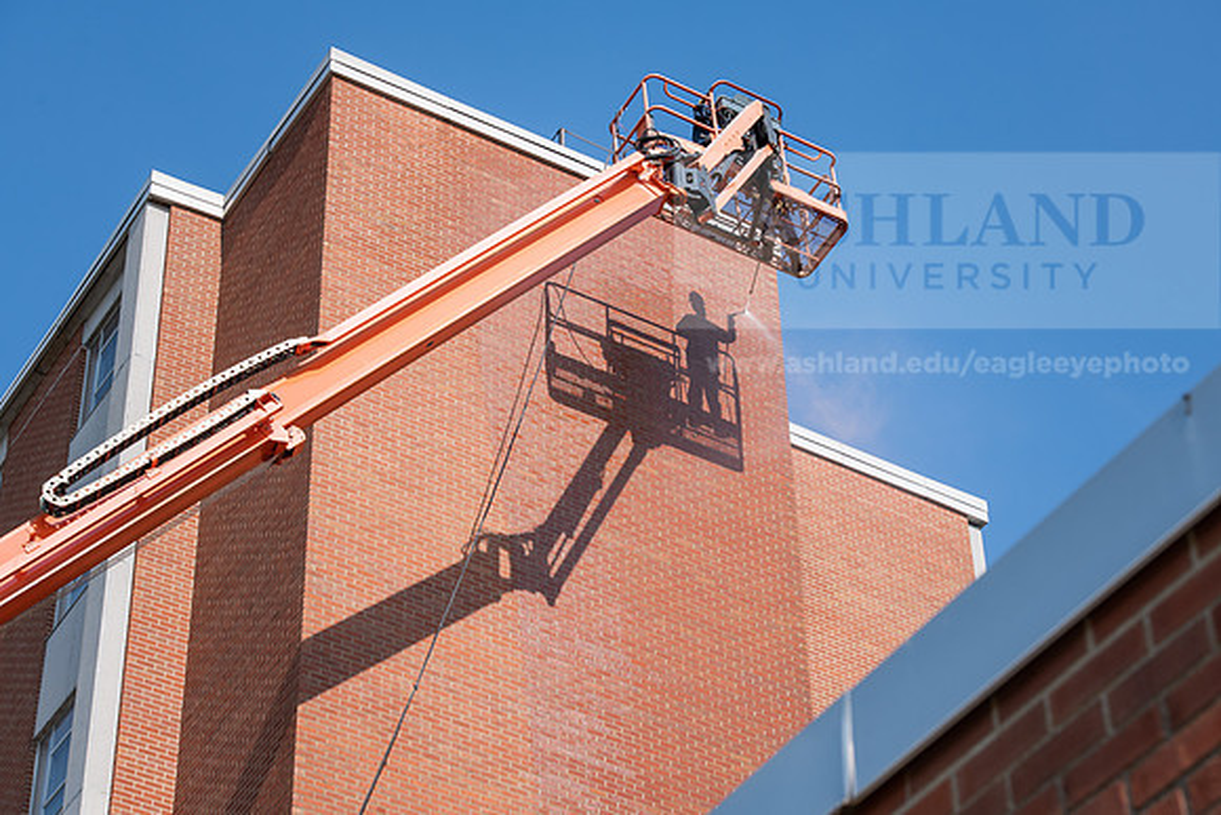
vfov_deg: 15.2
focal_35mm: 90
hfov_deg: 22.6
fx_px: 3053
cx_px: 610
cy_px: 408
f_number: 8
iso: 200
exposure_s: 1/500
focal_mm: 90
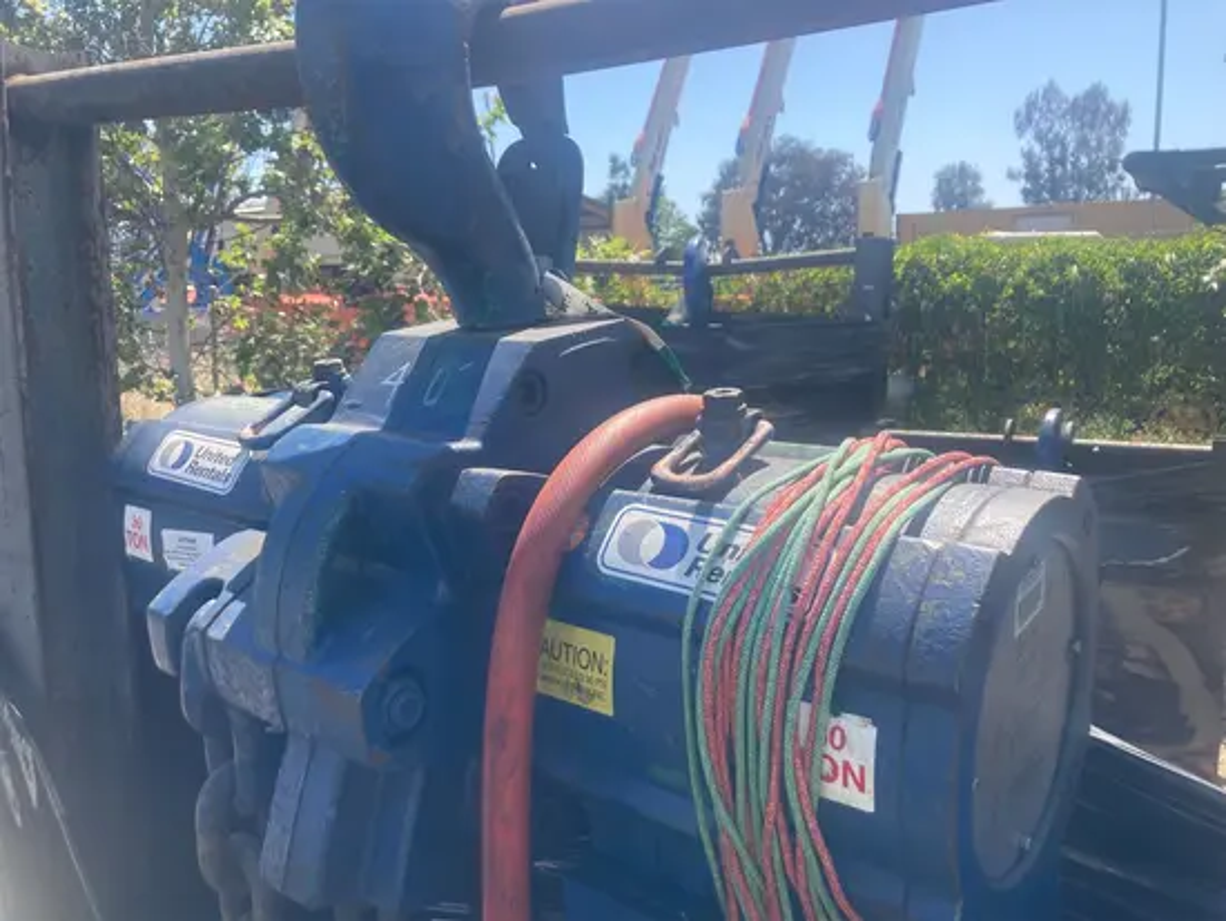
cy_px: 460
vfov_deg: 49.8
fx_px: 992
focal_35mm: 28
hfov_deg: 63.4
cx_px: 613
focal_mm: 3.99
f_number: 1.8
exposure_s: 1/787
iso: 20
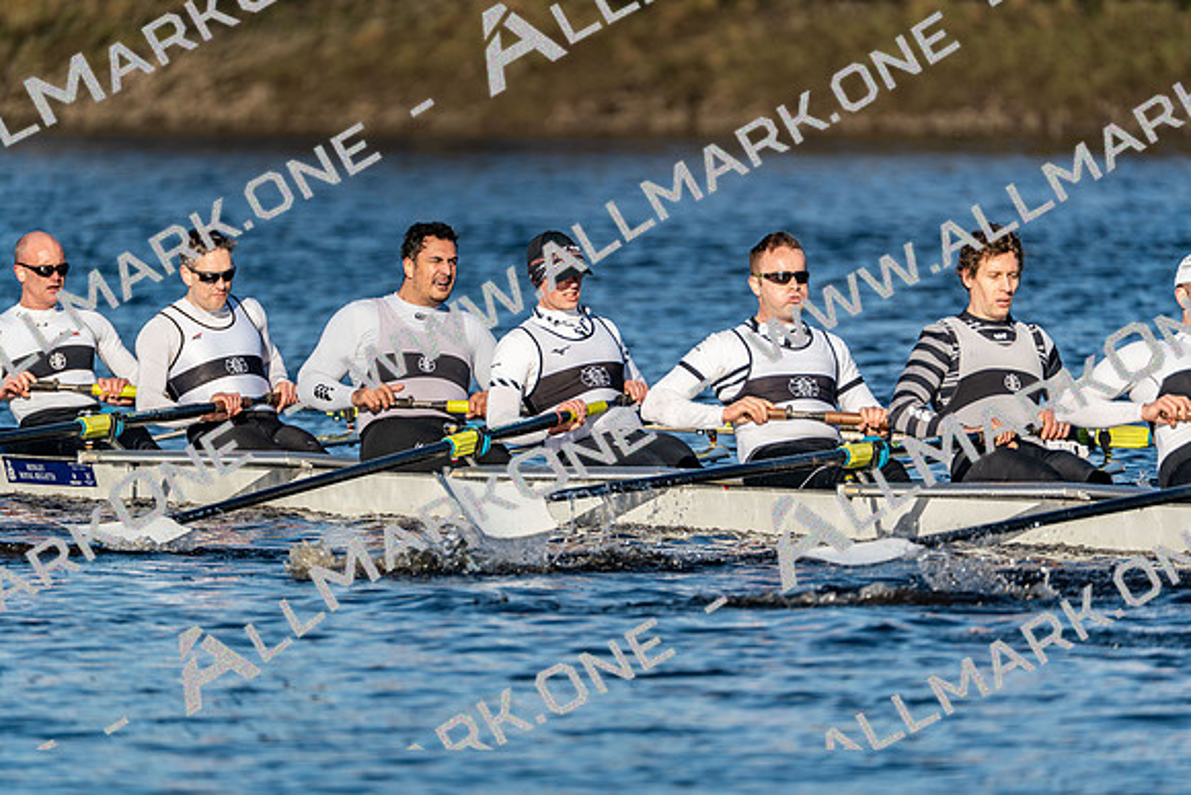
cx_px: 596
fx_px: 19854
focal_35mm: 600
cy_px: 398
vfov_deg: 2.3
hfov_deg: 3.4
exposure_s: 1/2000
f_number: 6.3
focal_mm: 600
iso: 320
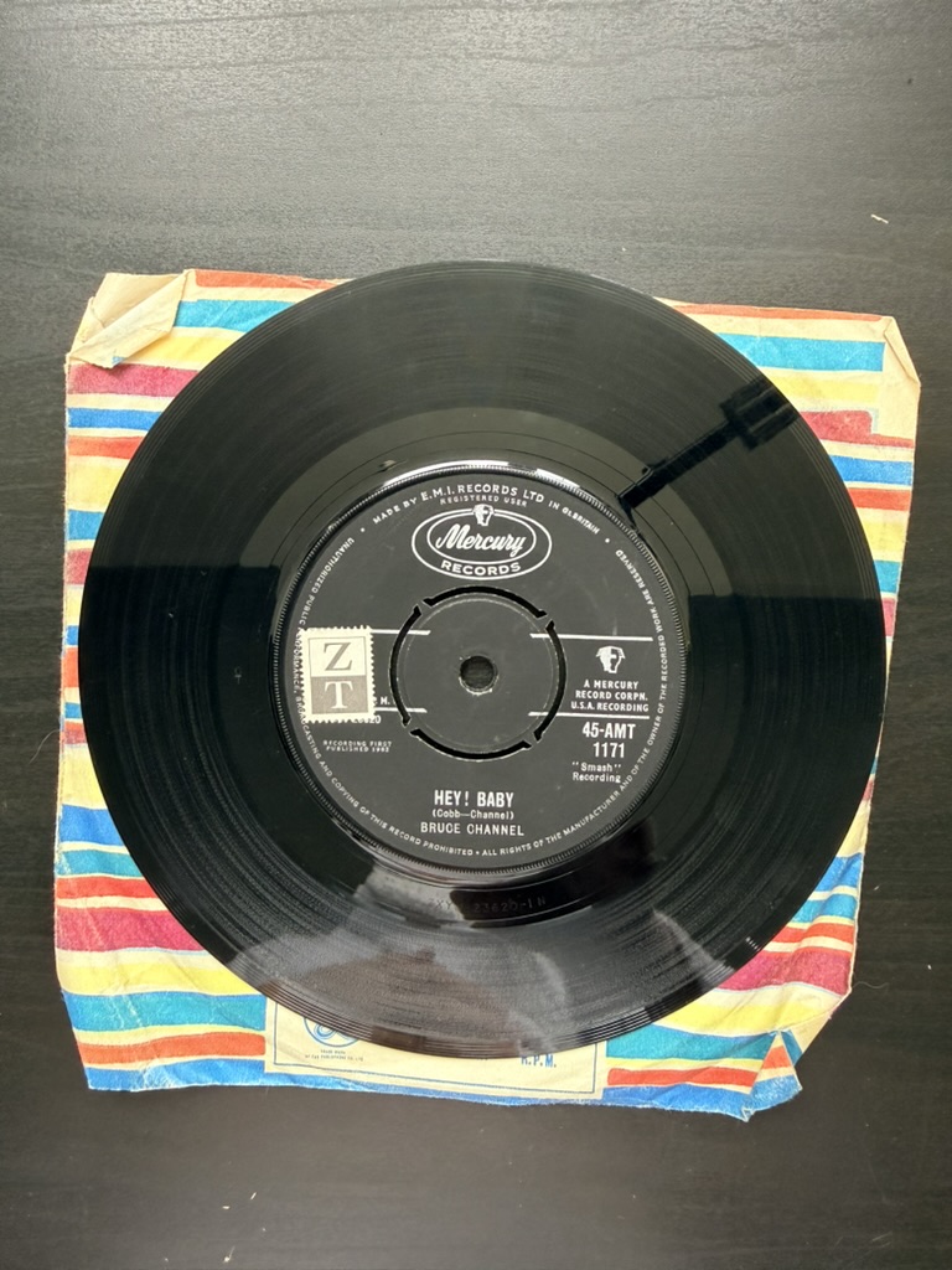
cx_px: 476
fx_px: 880
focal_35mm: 24
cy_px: 635
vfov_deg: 71.6
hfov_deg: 56.8
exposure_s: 1/62
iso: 320
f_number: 2.2
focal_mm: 2.22
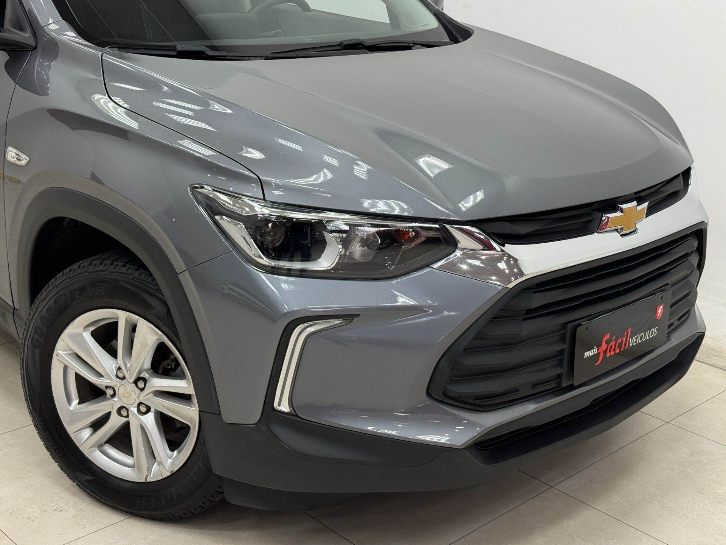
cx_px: 363
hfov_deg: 39.7
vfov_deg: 30.3
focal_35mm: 48
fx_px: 1007
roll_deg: -2.3
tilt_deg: -18.8
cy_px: 272
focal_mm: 6.76
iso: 160
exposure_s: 1/120
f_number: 1.78
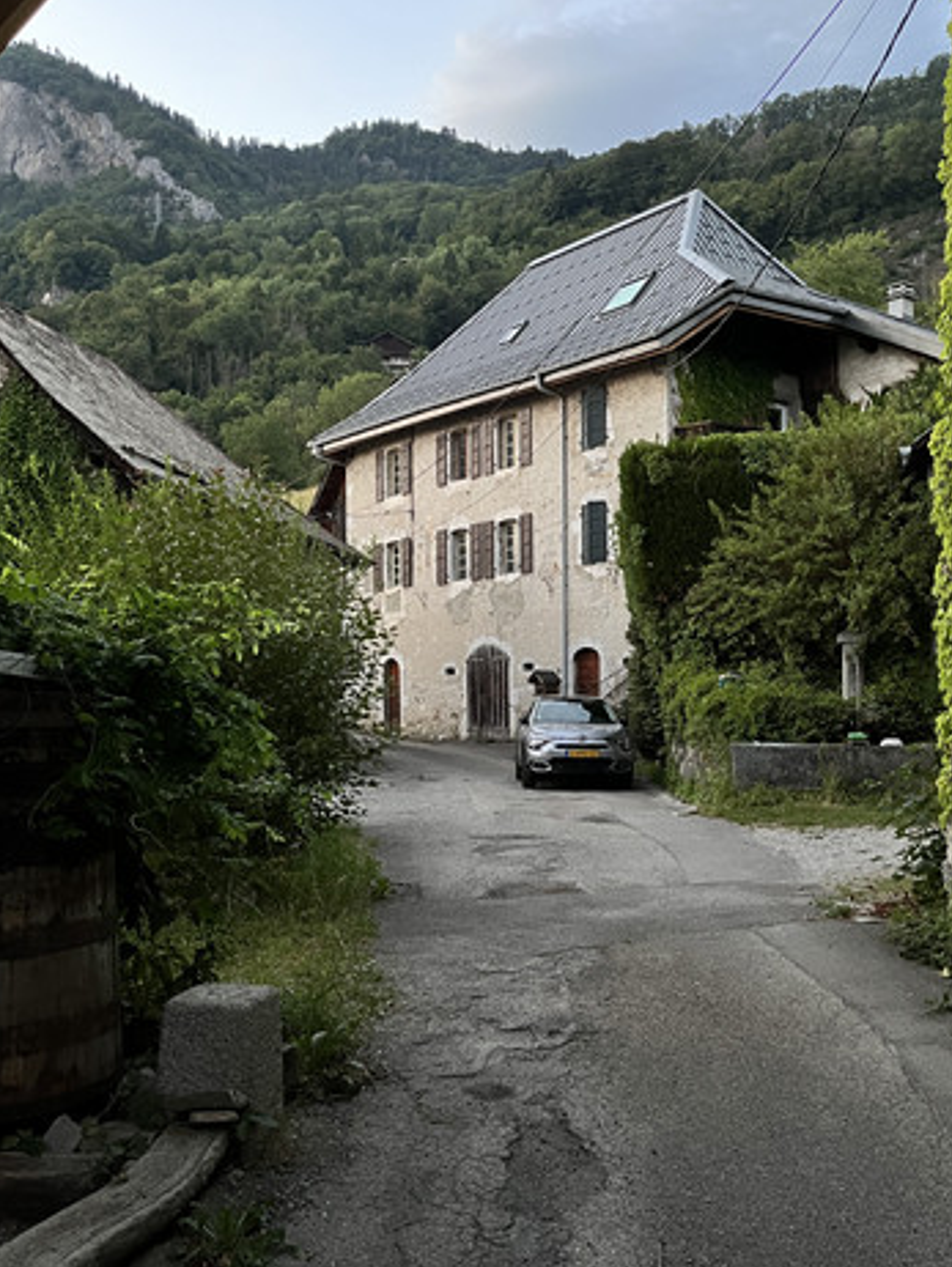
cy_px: 653
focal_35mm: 36
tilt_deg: +2.6
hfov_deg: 39.5
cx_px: 587
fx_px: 1319
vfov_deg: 51.3
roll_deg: +0.9
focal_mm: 5.1
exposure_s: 1/30
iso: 640
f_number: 1.6
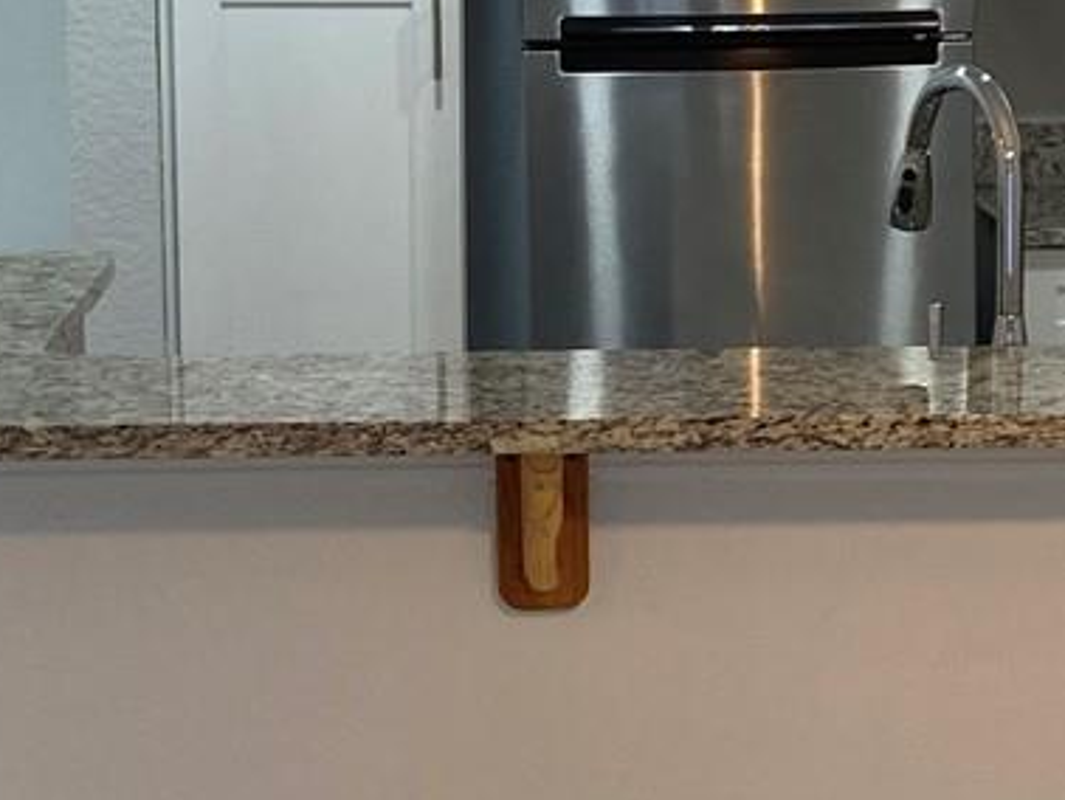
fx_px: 3386
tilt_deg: -8.3
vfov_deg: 13.5
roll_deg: +0.0
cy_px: 380
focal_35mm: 110
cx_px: 634
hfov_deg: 17.9
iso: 80
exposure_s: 1/60
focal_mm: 4.25
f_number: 1.8
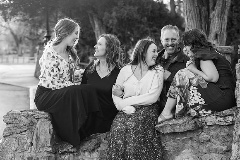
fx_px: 713
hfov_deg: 19.1
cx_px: 120
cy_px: 80
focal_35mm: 107
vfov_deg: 12.8
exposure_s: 1/500
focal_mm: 107
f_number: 5
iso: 2000
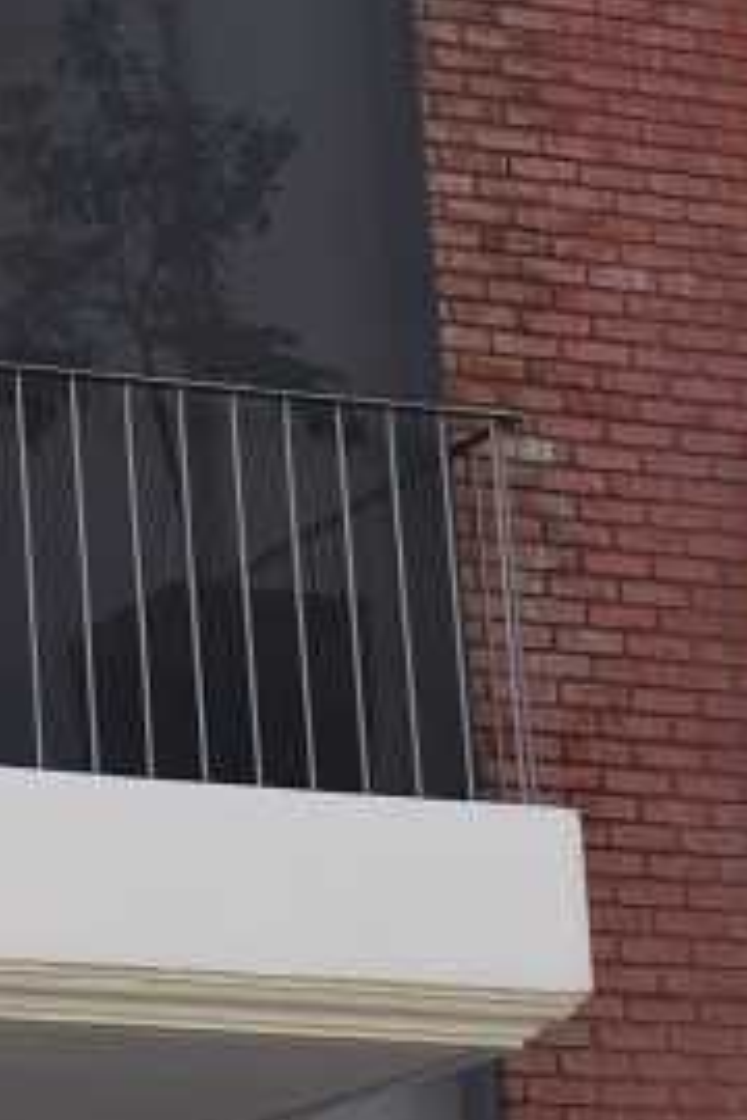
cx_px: -755
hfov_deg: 8.4
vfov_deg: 13.0
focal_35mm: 155
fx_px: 4839
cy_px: -66
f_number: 8
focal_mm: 21
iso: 220
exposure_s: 1/250
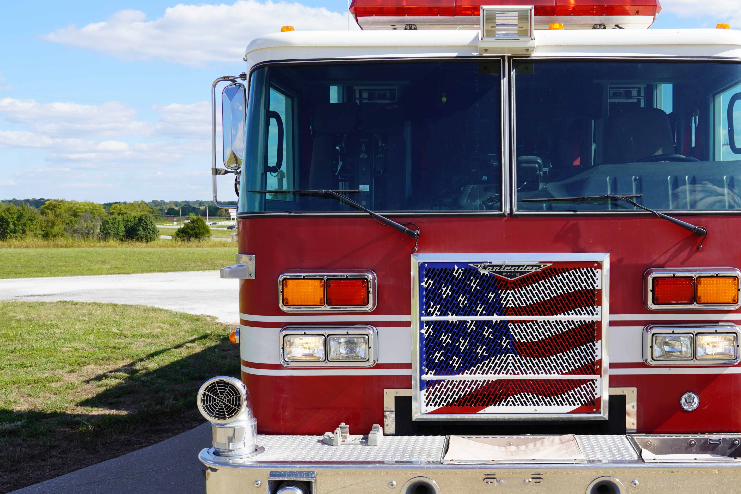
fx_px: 844
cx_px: 492
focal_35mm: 41
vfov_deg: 32.6
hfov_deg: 46.7
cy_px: 271
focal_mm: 20
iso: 100
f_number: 9
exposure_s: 1/125
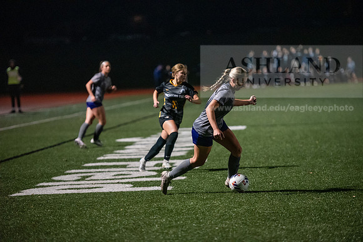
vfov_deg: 7.6
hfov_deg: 11.4
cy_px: 121
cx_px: 182
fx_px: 1815
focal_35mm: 180
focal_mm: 180
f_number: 2.8
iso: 8000
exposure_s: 1/1250
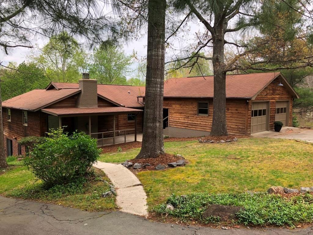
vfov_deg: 49.7
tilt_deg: -4.5
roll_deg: -0.4
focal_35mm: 28
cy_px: 118
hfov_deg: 63.4
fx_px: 253
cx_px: 156
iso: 20
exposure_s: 1/282
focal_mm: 3.99
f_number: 1.8
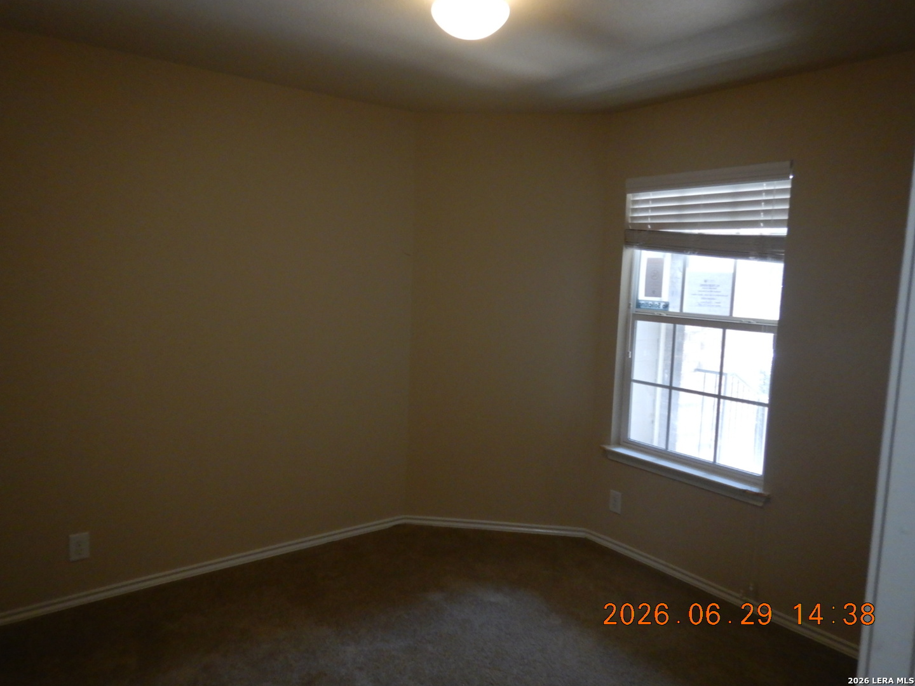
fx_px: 634
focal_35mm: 24
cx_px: 458
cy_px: 343
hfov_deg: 71.6
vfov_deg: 56.8
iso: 400
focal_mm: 4.3
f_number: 2.8
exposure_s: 1/30
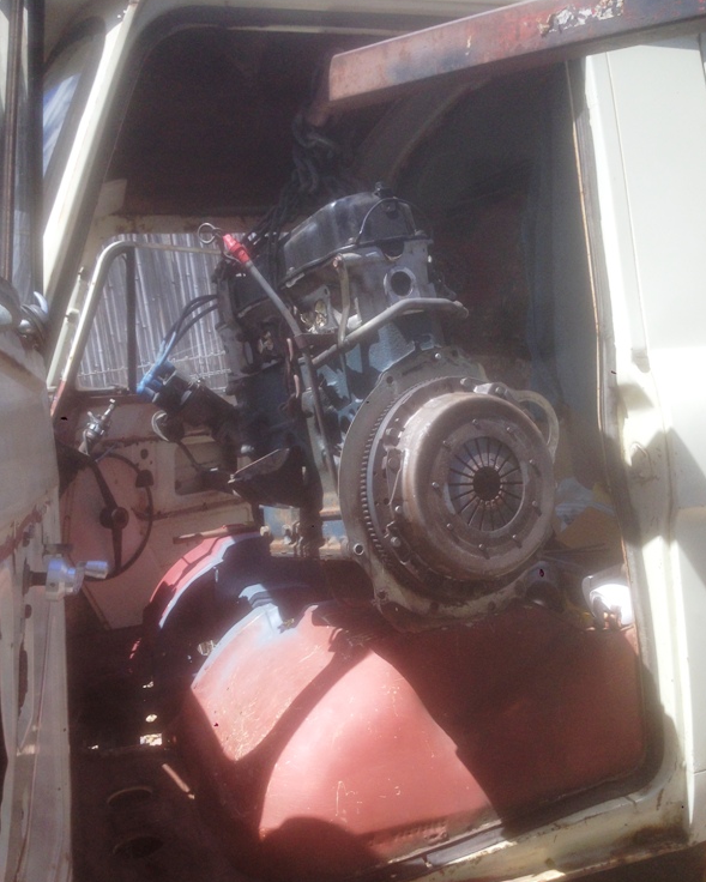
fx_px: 914
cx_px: 350
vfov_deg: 51.5
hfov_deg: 42.2
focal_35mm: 35
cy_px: 464
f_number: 2.4
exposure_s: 1/596
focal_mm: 4.12
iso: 50
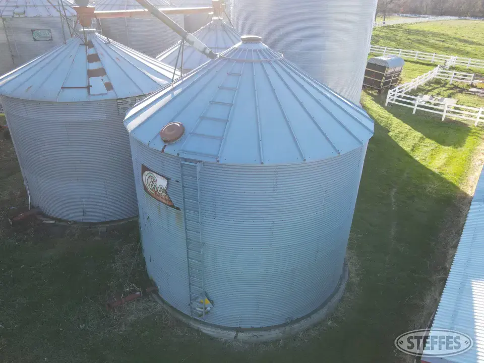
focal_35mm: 24
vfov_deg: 56.8
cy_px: 182
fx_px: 336
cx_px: 242
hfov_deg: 71.6
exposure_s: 1/120
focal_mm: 4.5
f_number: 2.8
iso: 100
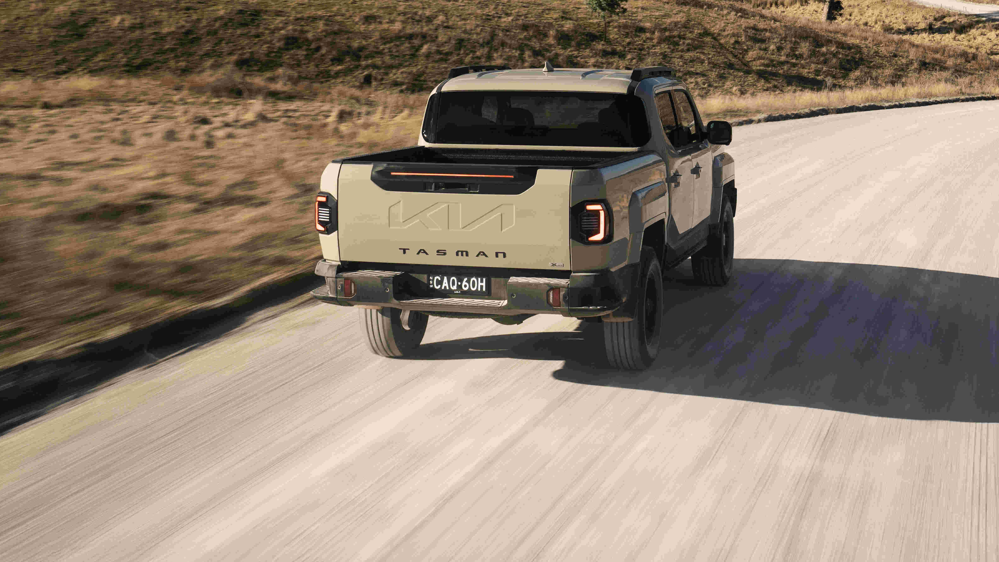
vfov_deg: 20.5
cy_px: 118
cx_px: 553
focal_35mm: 58
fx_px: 1536
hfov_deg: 36.0
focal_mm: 38
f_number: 6.3
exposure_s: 1/20
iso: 320
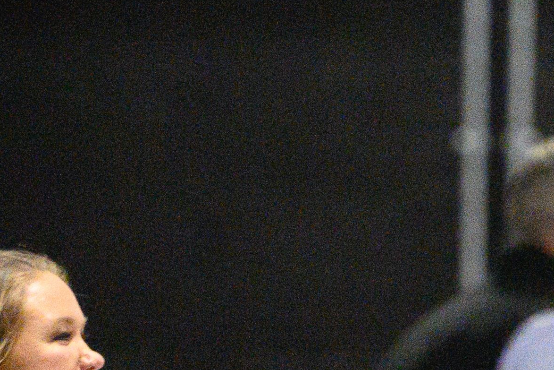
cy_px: 745
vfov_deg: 1.1
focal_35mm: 1301
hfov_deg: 1.6
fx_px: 20022
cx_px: 127
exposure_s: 1/400
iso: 12800
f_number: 3.2
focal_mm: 185
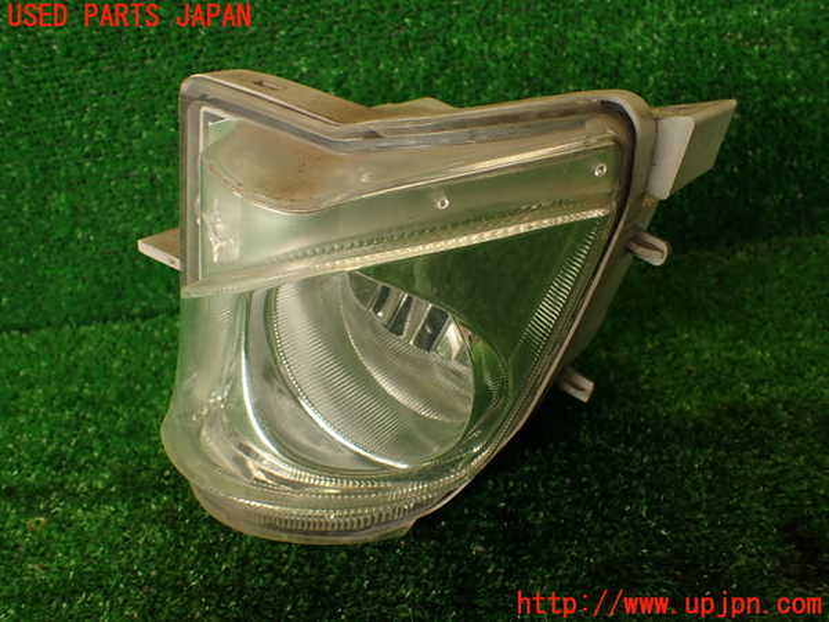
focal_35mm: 32
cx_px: 414
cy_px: 311
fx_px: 766
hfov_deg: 56.8
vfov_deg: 44.2
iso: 160
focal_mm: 5.79
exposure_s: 1/60
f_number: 2.4
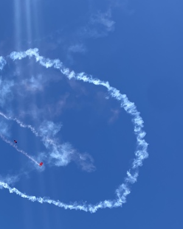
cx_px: -29
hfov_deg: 20.1
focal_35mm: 72
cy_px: 134
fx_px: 487
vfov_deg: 26.4
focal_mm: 4.25
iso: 32
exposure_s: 1/2410
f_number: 1.8
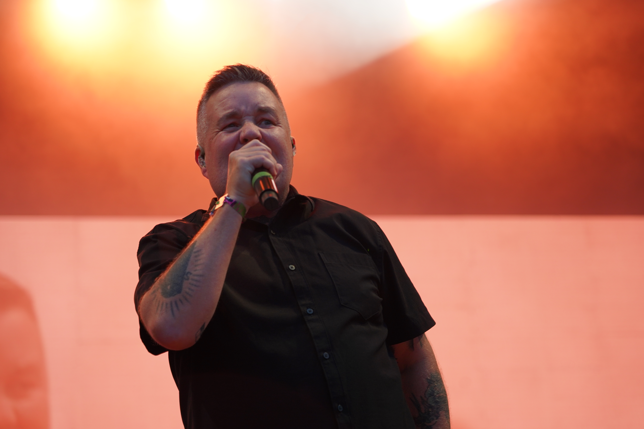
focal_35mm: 105
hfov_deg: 19.5
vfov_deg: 13.0
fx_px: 1878
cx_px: 322
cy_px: 214
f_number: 4
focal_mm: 105
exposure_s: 1/160
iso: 640
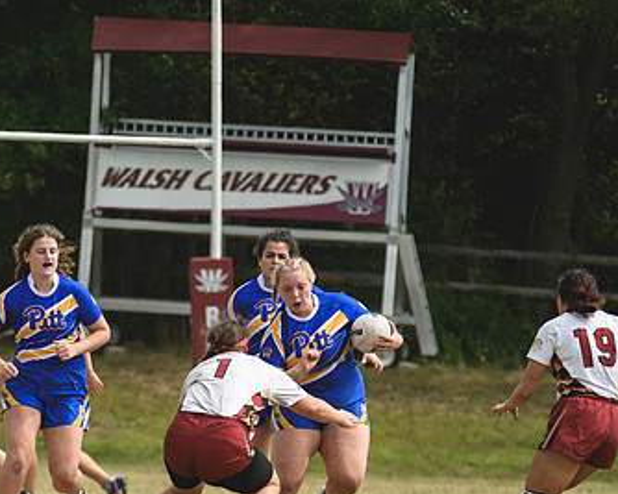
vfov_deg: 2.4
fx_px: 11629
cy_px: 266
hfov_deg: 3.0
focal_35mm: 636
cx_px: 93
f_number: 5.6
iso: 220
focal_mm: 260
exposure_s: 1/1000
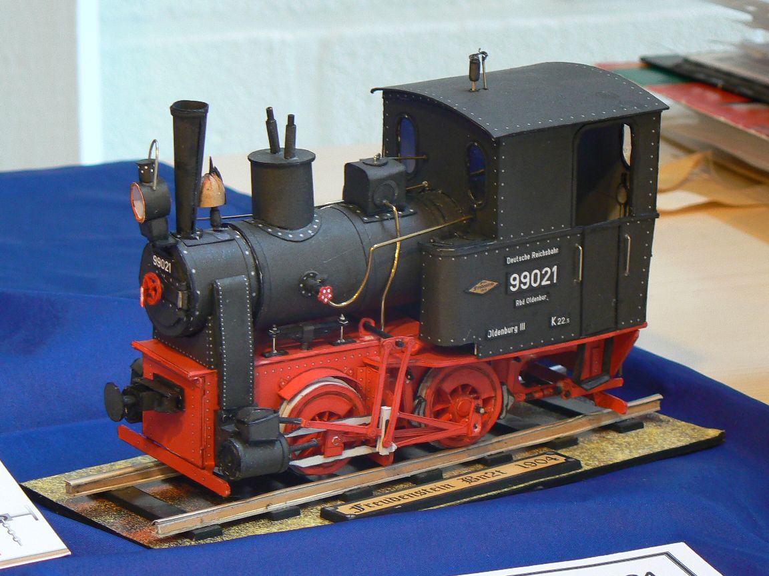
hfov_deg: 14.2
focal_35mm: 139
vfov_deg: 10.7
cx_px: 384
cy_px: 288
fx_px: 3088
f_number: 3.2
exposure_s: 1/1.3
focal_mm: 19
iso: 80
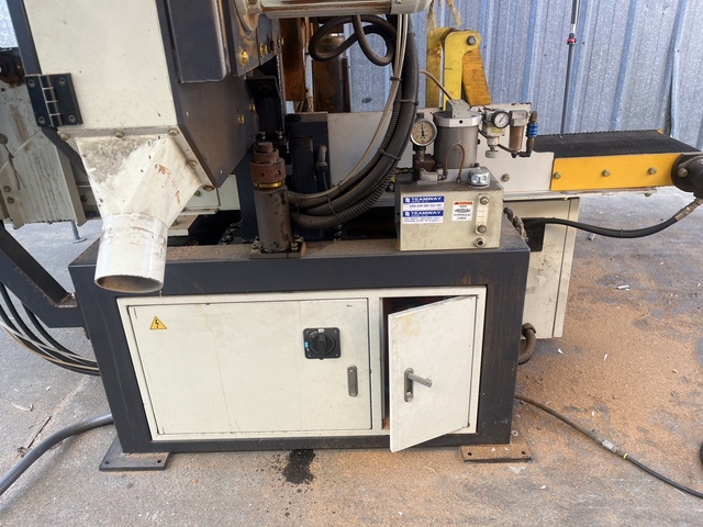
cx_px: 352
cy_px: 264
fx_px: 528
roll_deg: +3.7
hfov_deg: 67.3
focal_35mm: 26
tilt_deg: -24.9
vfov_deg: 53.1
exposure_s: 1/122
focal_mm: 5.1
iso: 40
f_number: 1.6
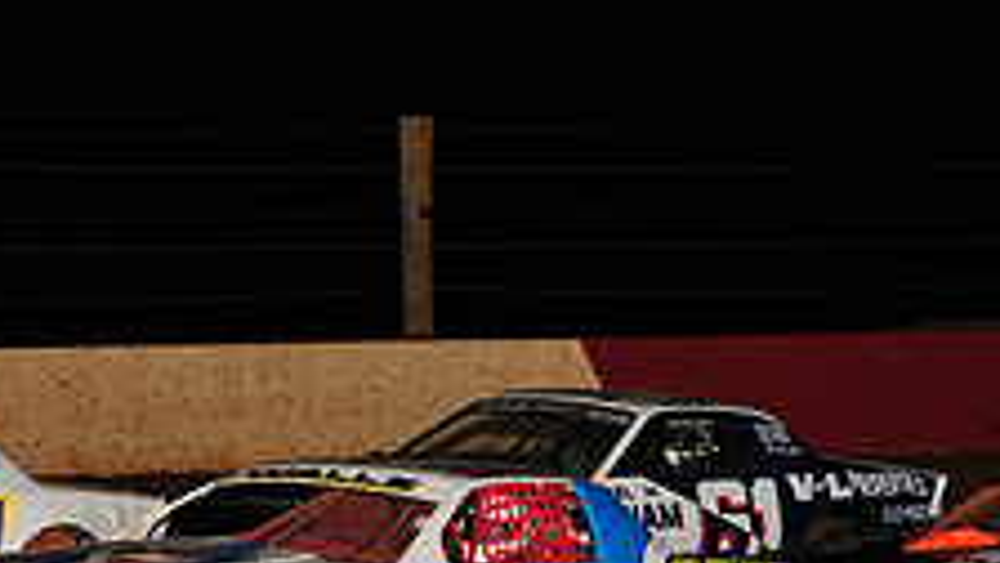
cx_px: 299
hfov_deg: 9.9
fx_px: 5754
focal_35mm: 217
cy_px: 474
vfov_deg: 5.6
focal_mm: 80
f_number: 6.3
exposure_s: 1/320
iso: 800
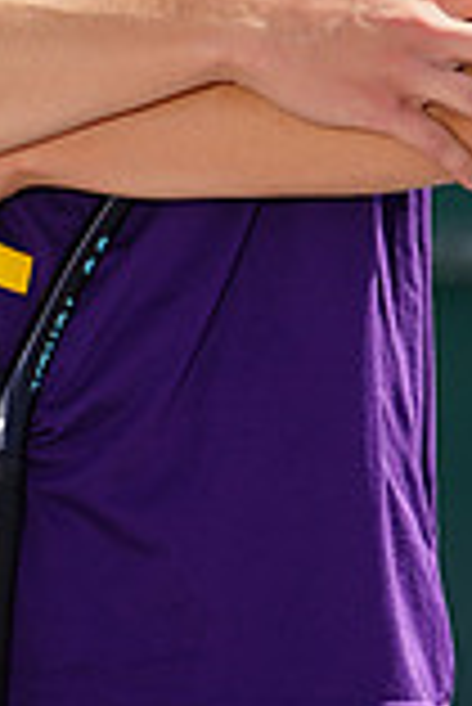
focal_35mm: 1475
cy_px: -252
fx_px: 28942
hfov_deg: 0.9
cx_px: -38
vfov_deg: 1.4
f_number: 9
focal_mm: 400
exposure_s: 1/250
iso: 100
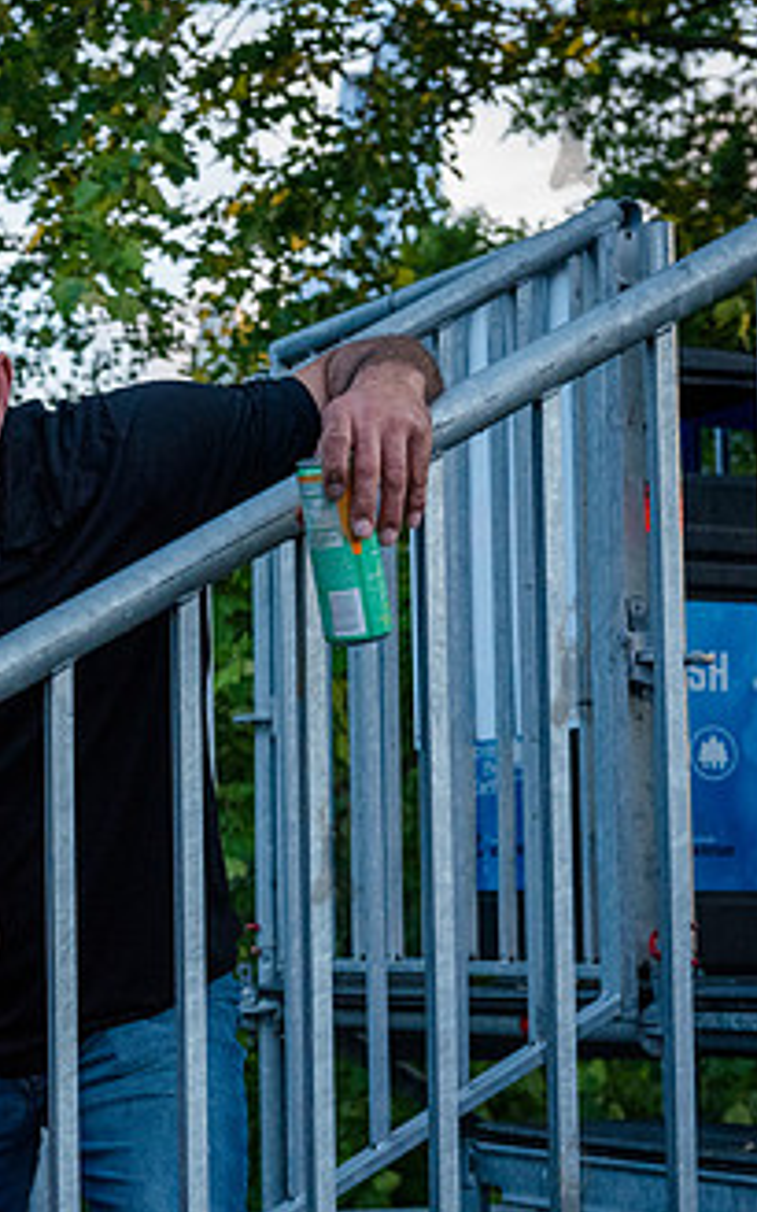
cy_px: 660
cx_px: -144
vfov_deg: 21.0
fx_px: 3268
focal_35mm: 99
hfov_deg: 12.9
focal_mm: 55
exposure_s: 1/500
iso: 2500
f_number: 5.6
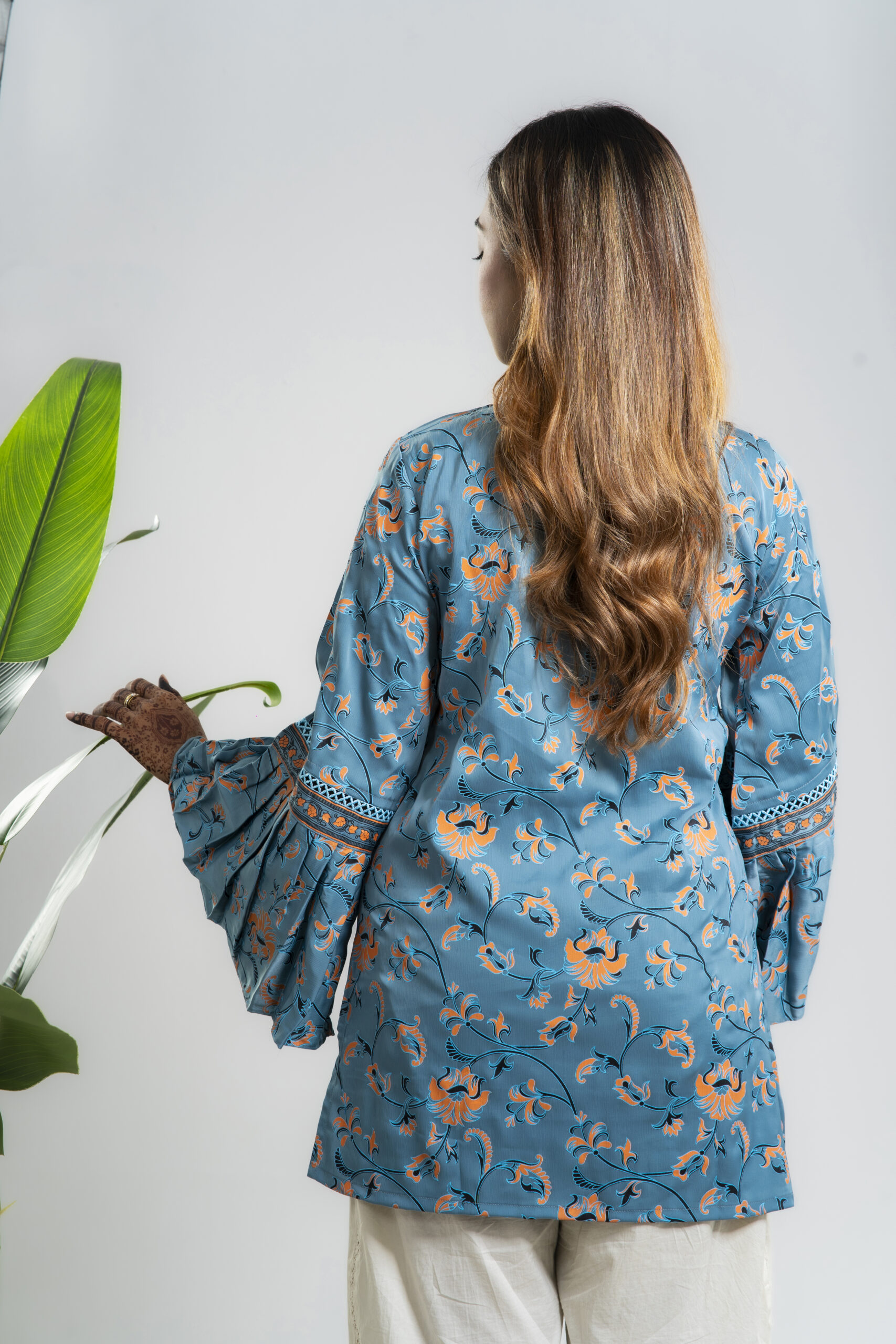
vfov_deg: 23.9
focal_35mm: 85
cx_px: 448
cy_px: 672
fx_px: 3173
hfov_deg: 16.1
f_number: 7.1
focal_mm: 85
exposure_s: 1/160
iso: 250
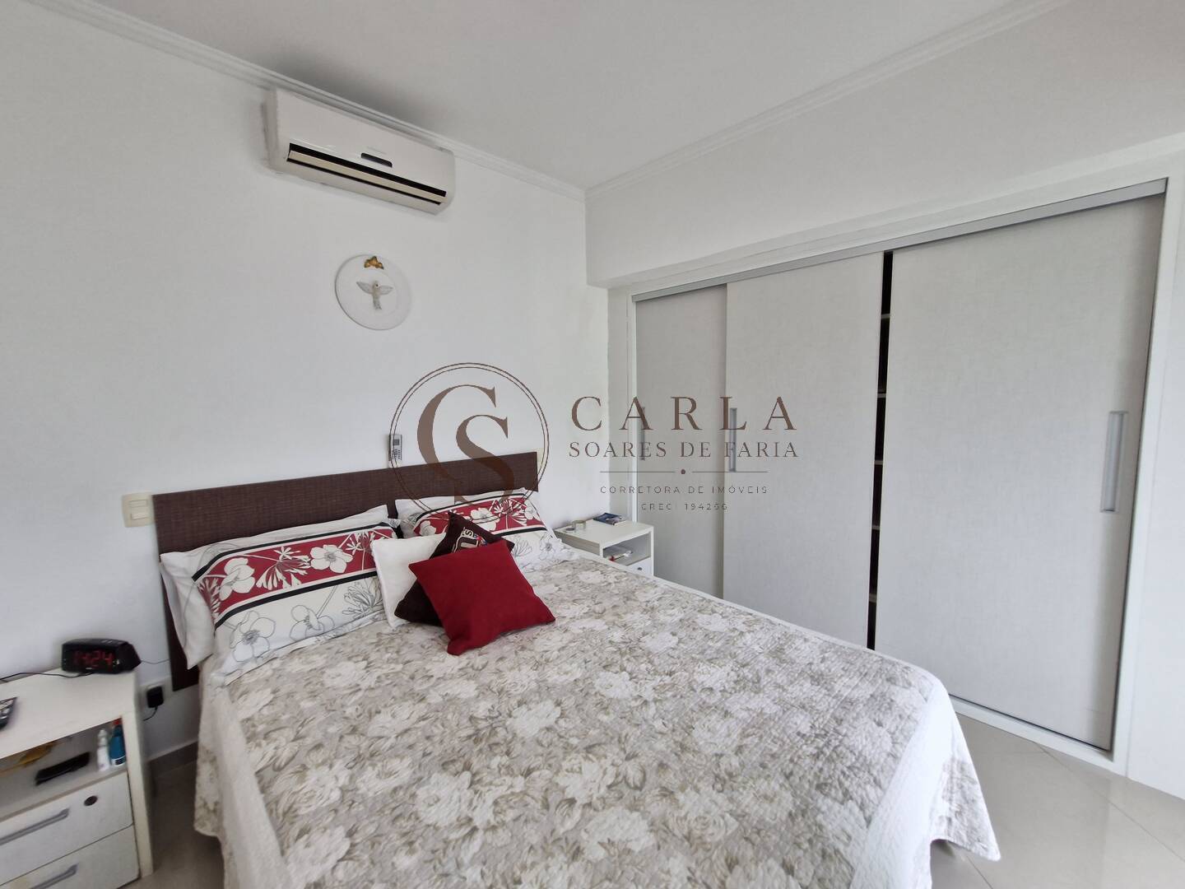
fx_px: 445
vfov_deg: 89.9
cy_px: 444
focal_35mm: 13
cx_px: 592
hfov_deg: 106.2
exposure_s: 1/60
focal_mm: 1.74
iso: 80
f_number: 2.2
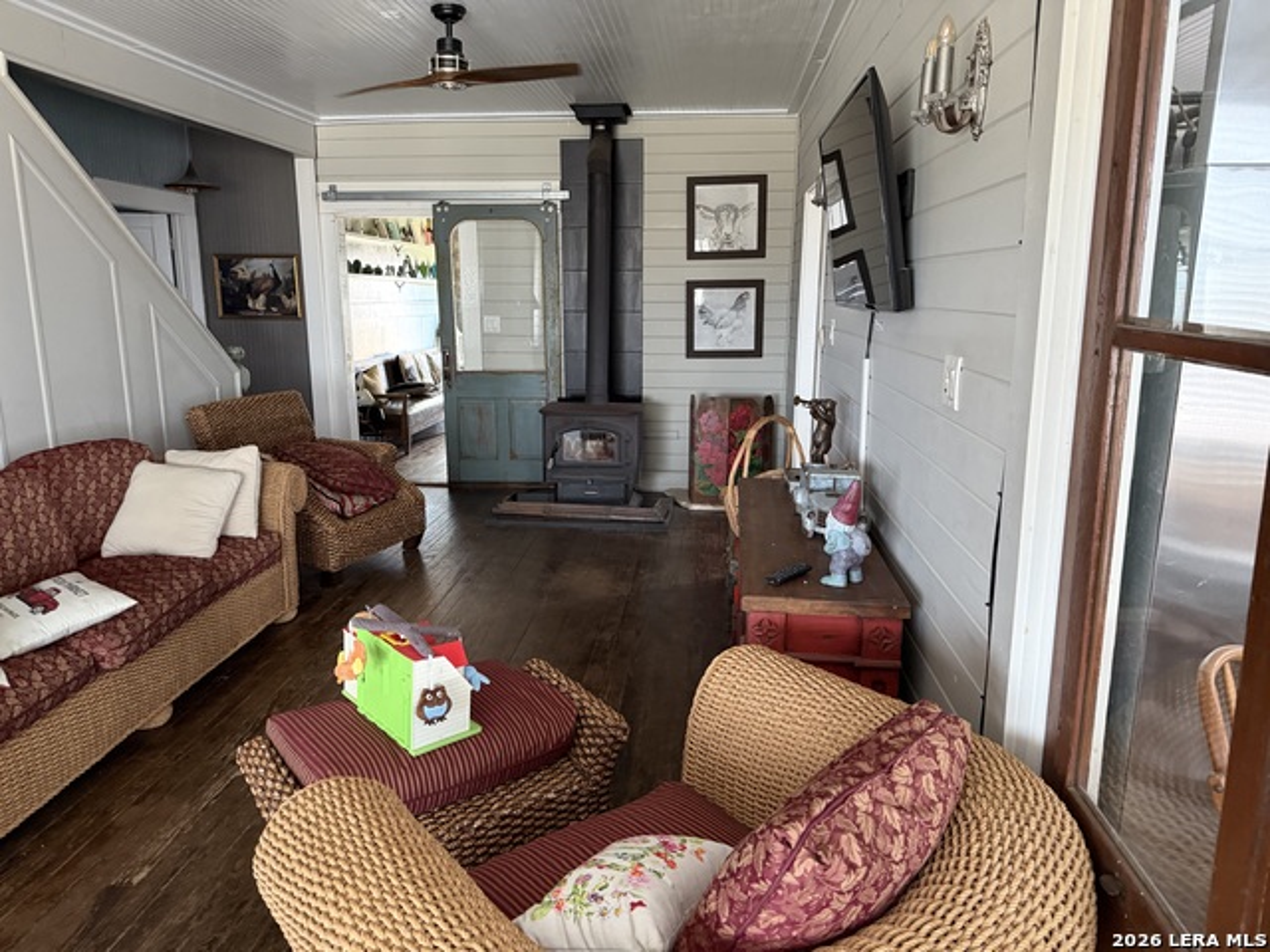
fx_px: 881
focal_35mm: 24
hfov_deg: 71.6
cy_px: 476
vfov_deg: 56.8
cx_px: 635
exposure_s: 1/60
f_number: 1.78
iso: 500
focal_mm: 6.76
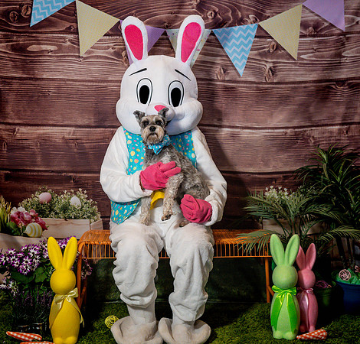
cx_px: 171
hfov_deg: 35.5
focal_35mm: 49
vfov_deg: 34.1
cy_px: 159
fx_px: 562
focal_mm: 36
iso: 5000
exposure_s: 1/500
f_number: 2.8
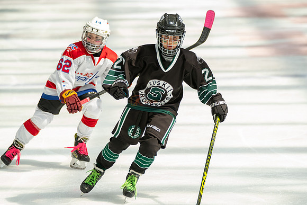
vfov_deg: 5.5
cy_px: 109
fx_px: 2149
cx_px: 158
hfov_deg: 8.2
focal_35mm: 252
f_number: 3.5
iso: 1600
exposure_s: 1/2500
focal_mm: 209
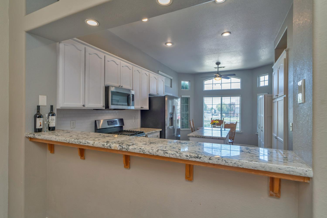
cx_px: 164
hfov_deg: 93.3
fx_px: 154
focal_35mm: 17
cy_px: 109
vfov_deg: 70.4
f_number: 6.3
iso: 320
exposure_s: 1/60
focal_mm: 17
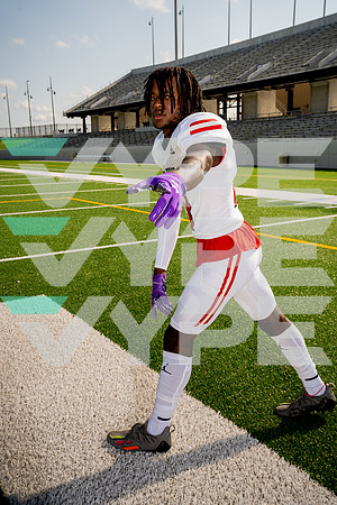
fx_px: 477
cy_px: 252
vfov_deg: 55.8
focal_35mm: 34
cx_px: 168
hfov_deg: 38.9
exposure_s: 1/250
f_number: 7.1
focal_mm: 34
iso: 100
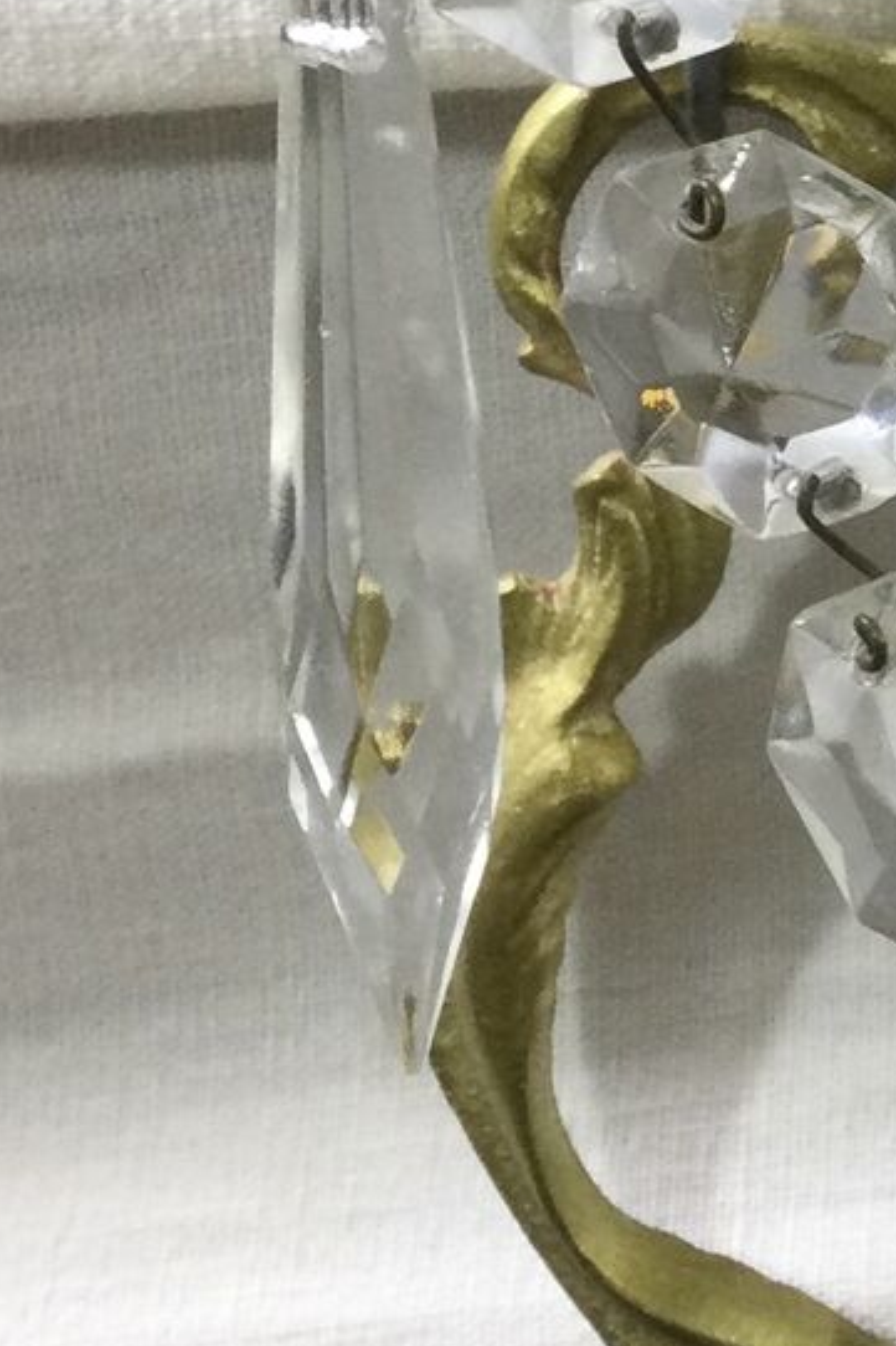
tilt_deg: -7.6
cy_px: 310
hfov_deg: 10.9
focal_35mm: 119
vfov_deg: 17.1
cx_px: 1544
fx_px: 4445
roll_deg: +2.0
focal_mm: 3.3
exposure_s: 1/33
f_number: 2.4
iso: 25
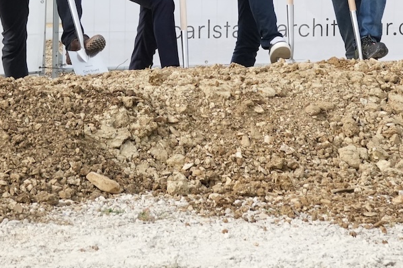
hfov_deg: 12.2
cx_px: 163
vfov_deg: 7.9
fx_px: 1881
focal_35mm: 168
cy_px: -188
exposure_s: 1/5000
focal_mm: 48
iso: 2500
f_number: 6.3
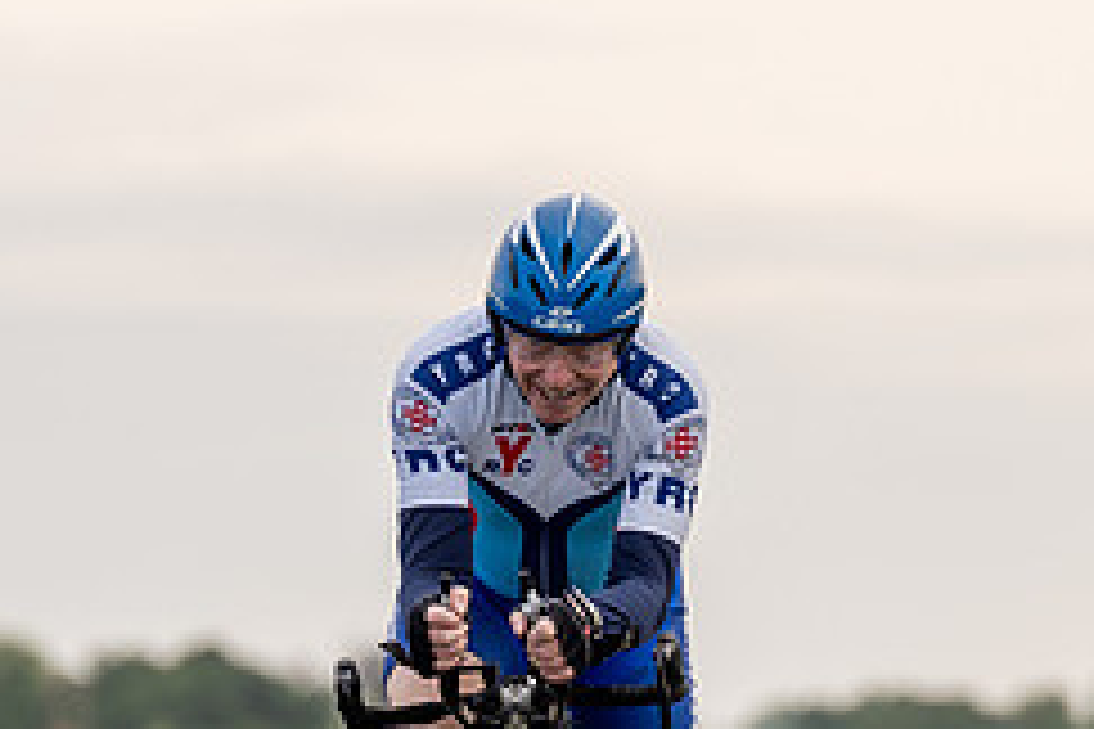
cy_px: 646
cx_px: 585
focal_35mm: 641
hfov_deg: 3.2
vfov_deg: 2.1
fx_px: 19478
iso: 250
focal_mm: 200
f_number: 4.5
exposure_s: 1/800
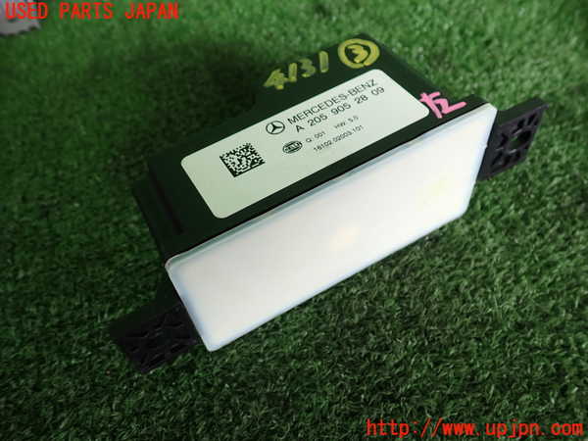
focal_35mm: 30
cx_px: 294
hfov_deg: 60.0
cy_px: 220
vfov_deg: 46.8
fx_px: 510
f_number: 2.3
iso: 100
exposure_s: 1/60
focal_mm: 5.4
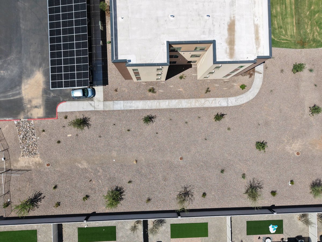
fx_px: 223
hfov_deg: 71.6
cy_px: 121
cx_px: 161
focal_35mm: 24
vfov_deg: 56.8
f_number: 1.8
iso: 100
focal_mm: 8.67
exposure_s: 1/4000
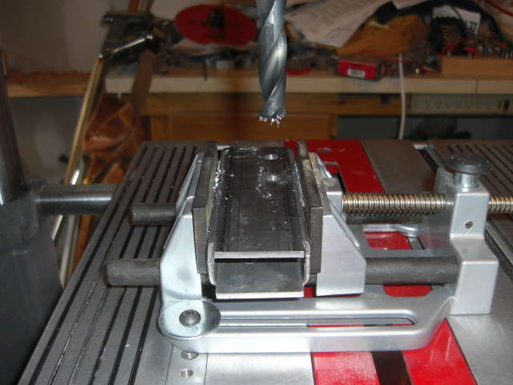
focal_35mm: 38
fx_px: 563
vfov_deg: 37.7
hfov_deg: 49.0
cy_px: 192
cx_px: 256
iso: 80
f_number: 2.8
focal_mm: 7.9
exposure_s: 1/60
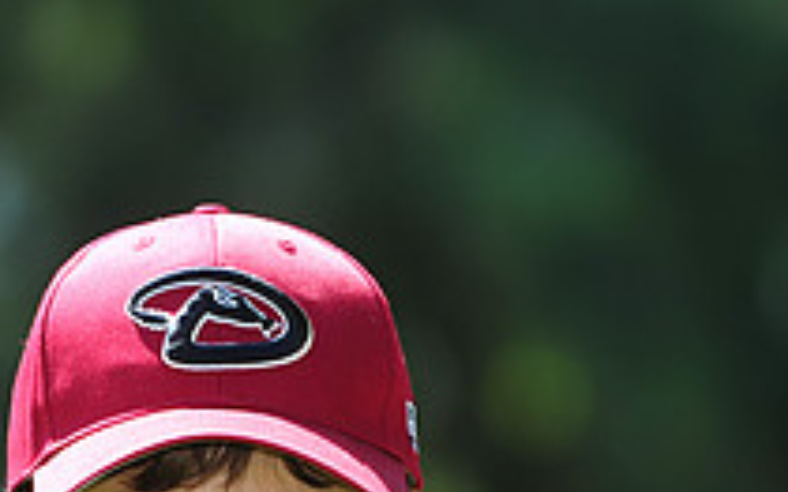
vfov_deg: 2.3
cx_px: 143
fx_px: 12106
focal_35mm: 564
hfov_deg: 3.7
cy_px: 657
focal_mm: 200
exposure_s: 1/400
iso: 200
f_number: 4.5
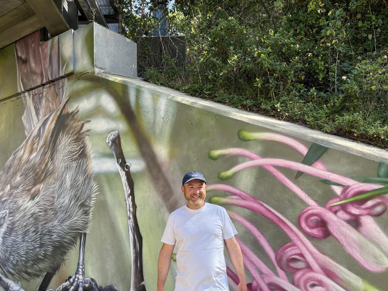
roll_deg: +2.8
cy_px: 188
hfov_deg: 53.9
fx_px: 381
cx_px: 179
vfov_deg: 41.4
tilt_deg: +4.4
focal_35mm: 34
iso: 50
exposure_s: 1/641
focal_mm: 5.96
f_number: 1.6
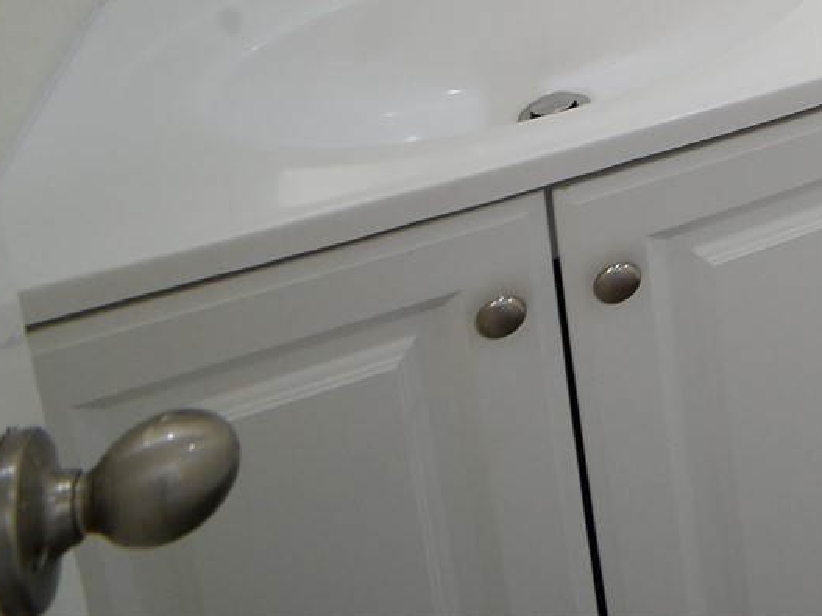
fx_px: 1235
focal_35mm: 52
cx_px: 1392
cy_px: -438
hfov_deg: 23.6
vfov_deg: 21.0
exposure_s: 1/80
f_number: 8
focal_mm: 14
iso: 500
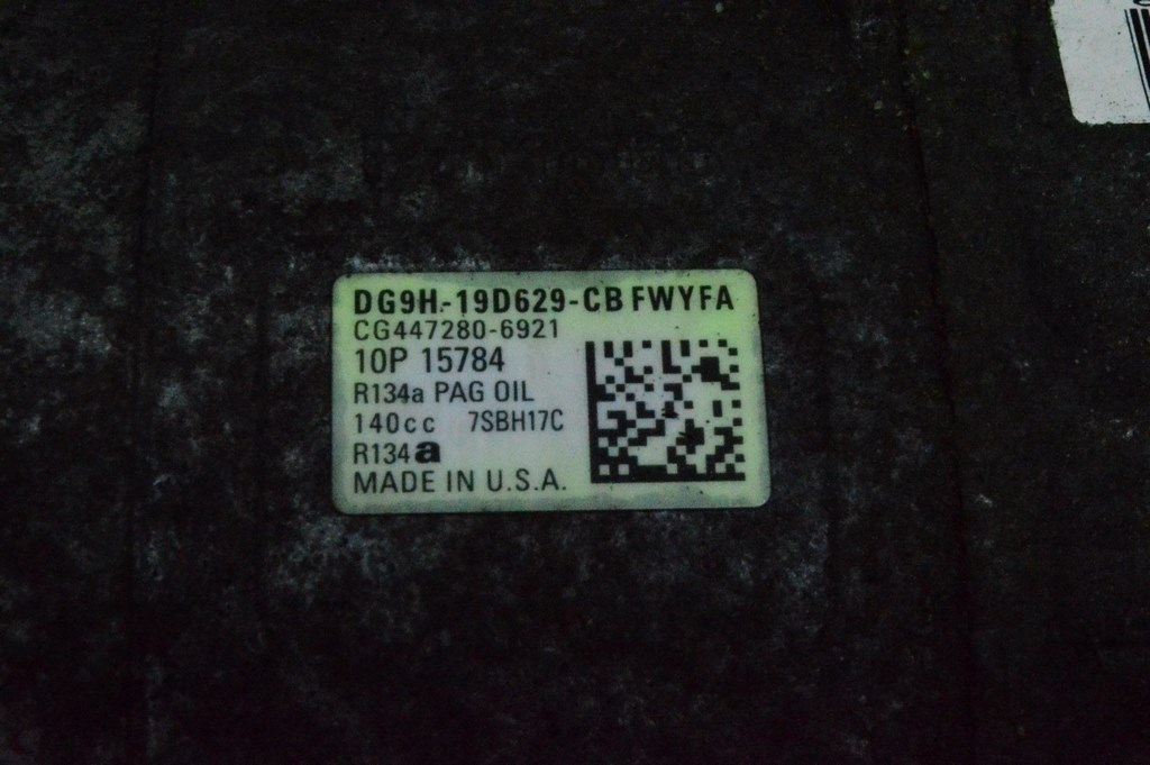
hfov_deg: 24.6
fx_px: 2633
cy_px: 382
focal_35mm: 82
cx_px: 575
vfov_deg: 16.5
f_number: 36
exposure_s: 1/80
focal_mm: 55
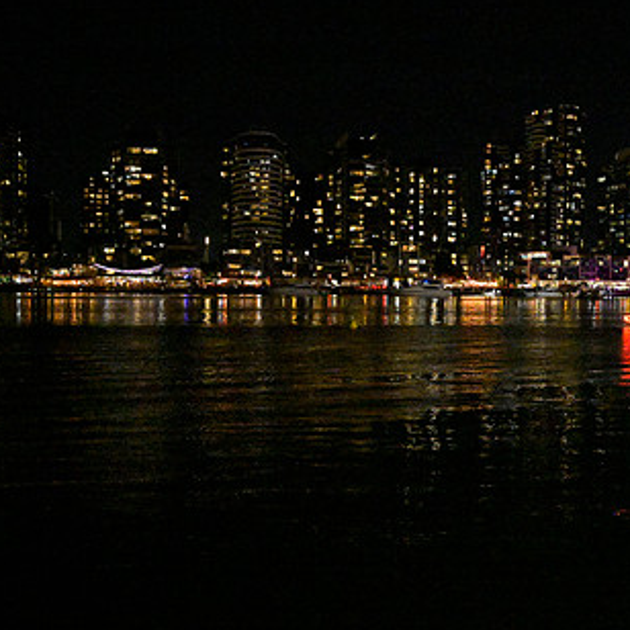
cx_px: 483
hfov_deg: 34.5
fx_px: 988
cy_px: 322
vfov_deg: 35.4
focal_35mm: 48
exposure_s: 1/200
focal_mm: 30
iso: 25600
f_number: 4
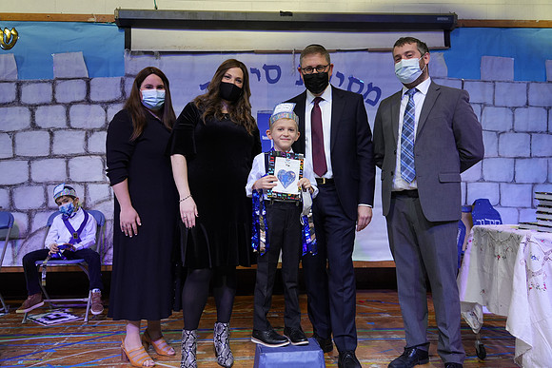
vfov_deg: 42.3
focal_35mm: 31
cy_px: 184
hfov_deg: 60.3
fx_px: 475
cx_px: 276
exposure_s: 1/125
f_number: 4.5
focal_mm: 31
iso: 1600
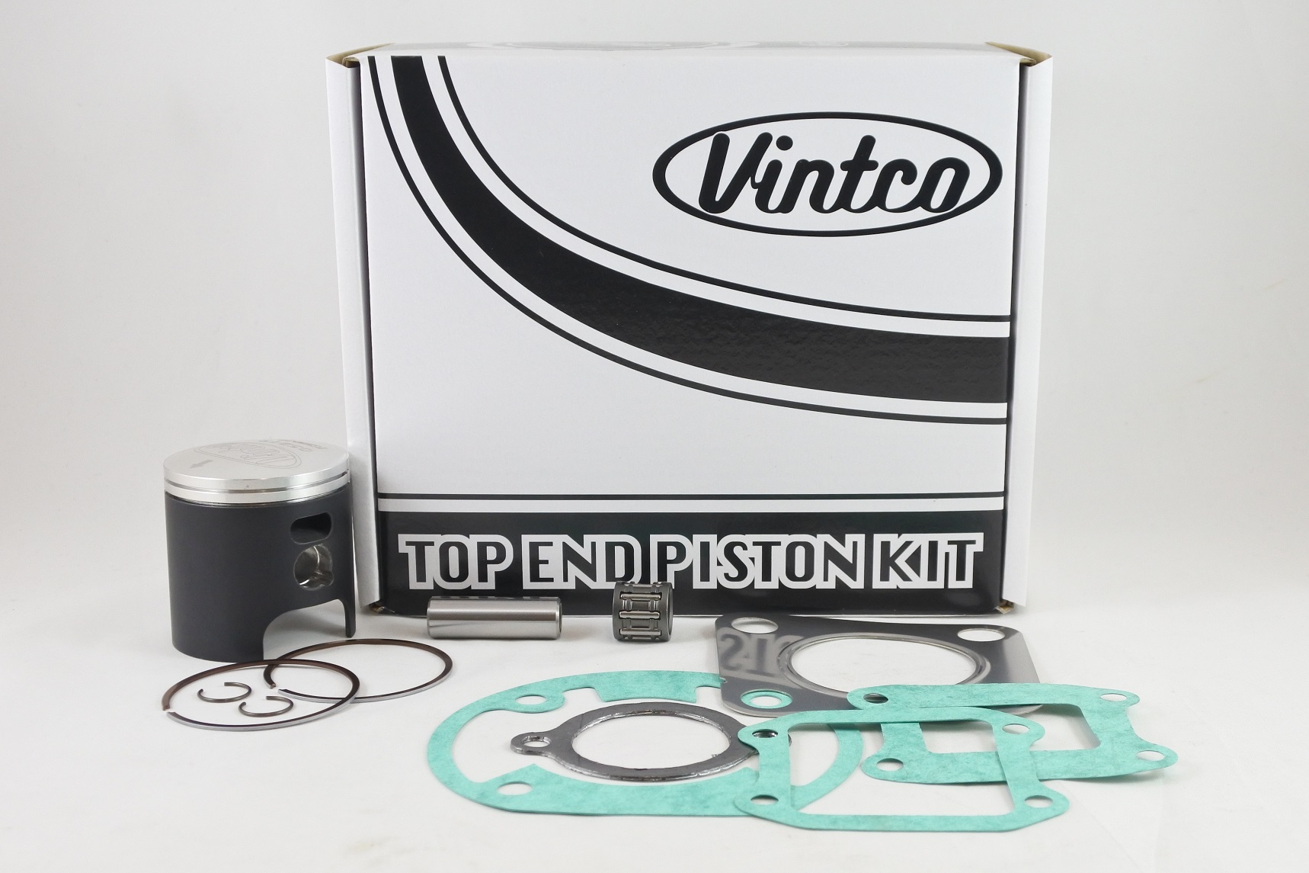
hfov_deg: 46.4
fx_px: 1527
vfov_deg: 31.9
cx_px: 654
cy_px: 436
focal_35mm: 42
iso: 500
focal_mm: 15.7
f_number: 4.2
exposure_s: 1/125
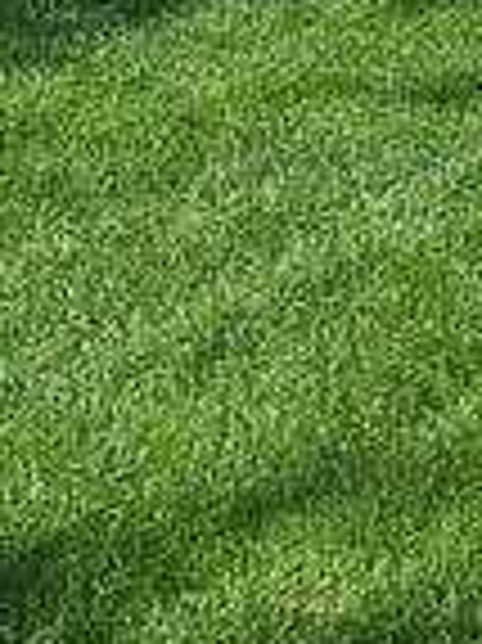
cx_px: 635
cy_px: -230
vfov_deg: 11.6
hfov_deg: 8.8
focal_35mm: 165
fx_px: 3068
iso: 25
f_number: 1.8
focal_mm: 5.4
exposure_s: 1/1365
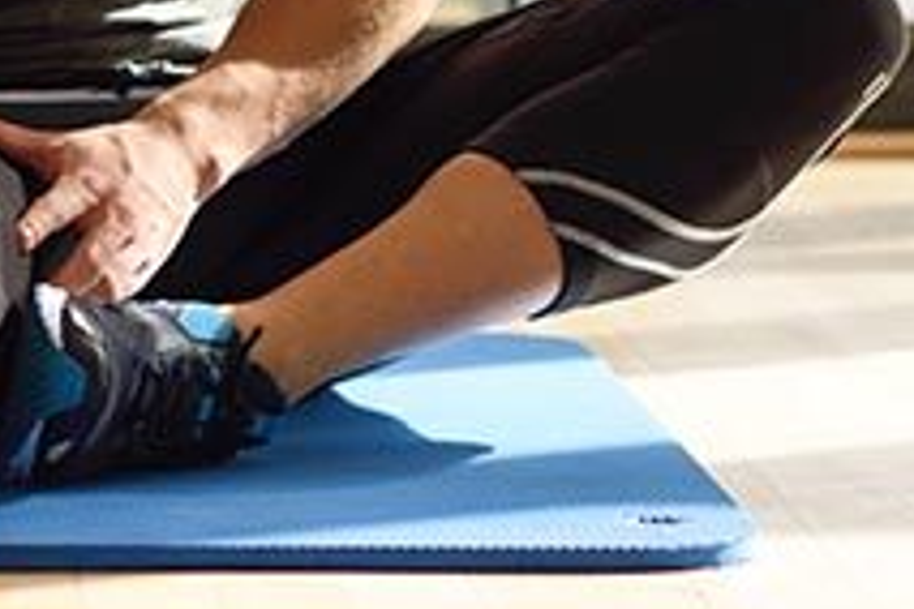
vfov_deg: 4.0
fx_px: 8606
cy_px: -354
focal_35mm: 339
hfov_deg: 6.0
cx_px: -618
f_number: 2.8
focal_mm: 85
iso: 400
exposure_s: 1/250
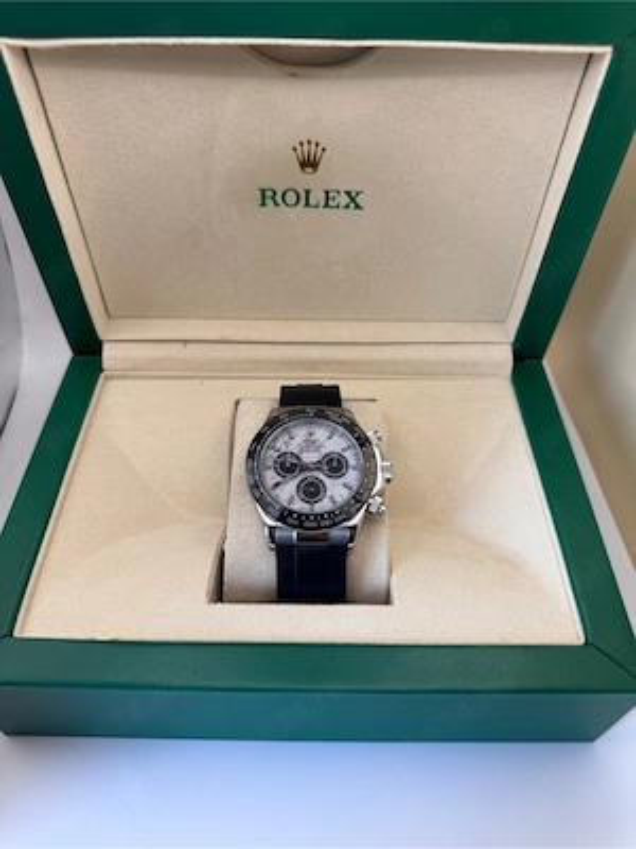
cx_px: 318
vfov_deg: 71.6
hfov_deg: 56.8
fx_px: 588
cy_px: 424
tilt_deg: -47.4
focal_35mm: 24
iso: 100
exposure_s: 1/121
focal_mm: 6.76
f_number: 1.78
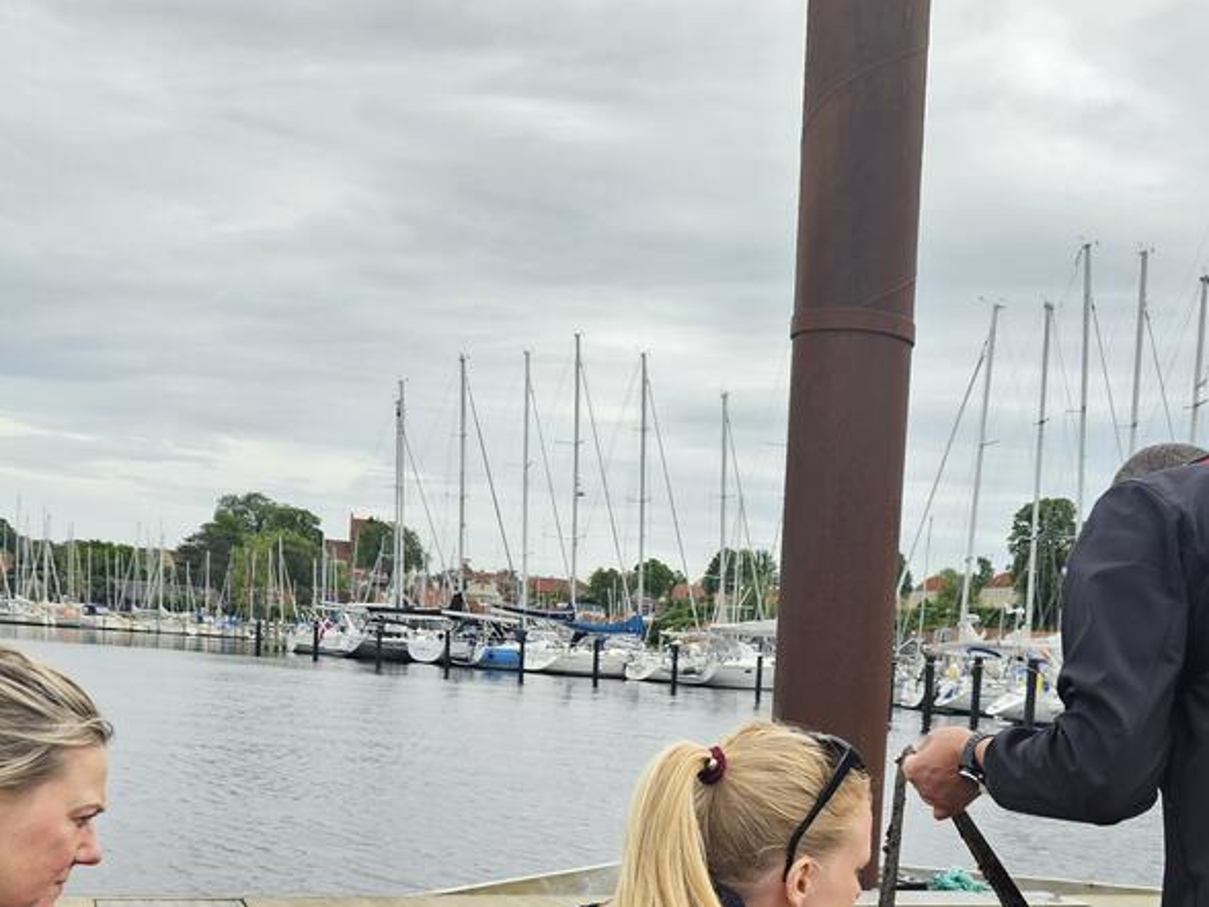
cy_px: 800
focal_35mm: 45
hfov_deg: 40.8
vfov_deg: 30.9
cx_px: 918
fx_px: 1572
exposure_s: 1/742
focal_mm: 5.4
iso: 25
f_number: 1.8
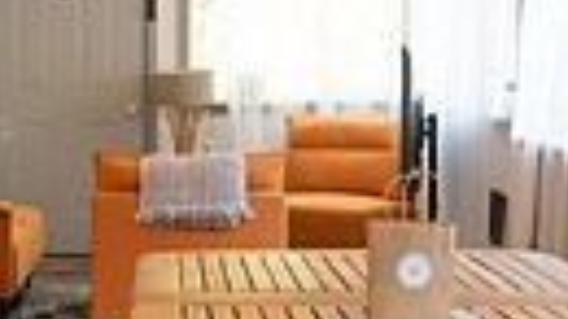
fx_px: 1746
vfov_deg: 10.4
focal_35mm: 116
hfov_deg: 18.3
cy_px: 205
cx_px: 90
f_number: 5
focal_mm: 32
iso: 5000
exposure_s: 1/160
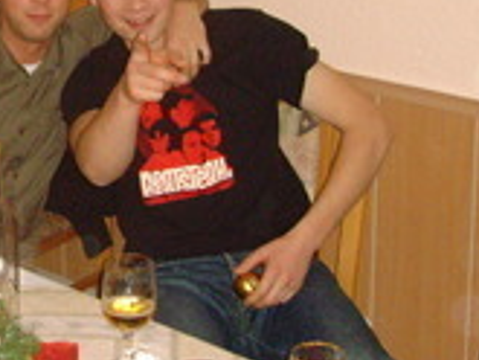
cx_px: 6
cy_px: 74
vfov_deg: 12.5
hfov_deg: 16.4
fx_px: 1634
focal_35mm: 118
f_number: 3.5
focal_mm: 6.6
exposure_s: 1/45
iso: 400
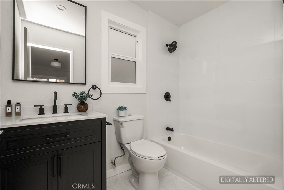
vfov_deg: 73.8
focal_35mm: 16
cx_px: 142
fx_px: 126
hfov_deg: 96.7
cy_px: 95
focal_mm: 16
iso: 100
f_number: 5.6
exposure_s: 1/160
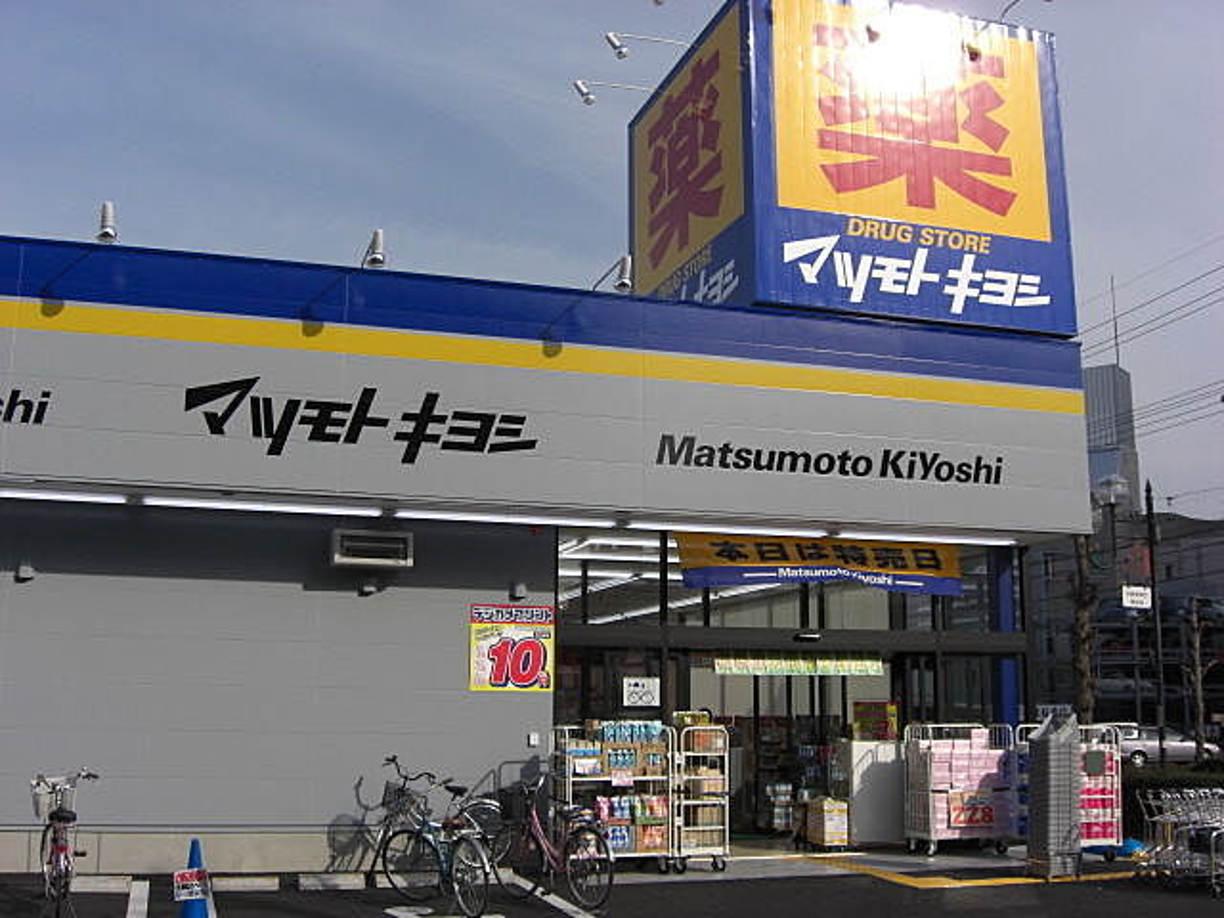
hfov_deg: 49.0
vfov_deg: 37.7
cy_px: 459
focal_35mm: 38
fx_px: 1344
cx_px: 612
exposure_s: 1/250
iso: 80
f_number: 8
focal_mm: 7.9
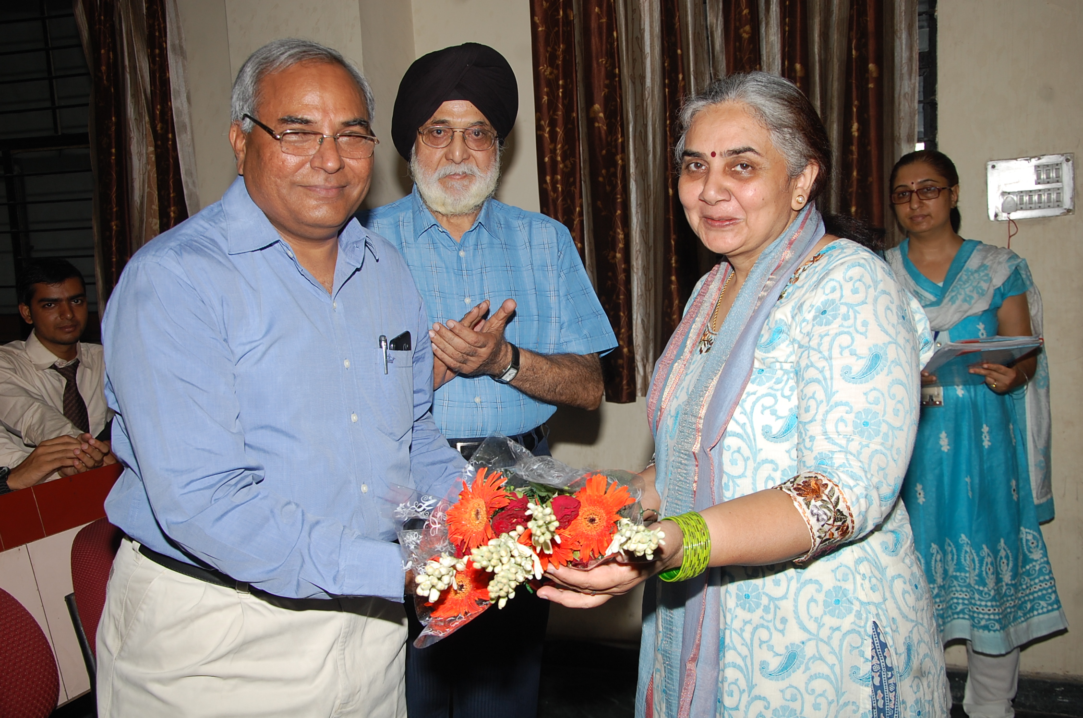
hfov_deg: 49.6
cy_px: 359
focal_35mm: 39
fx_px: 1171
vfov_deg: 34.1
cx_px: 542
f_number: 7.1
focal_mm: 26
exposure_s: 1/125
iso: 200
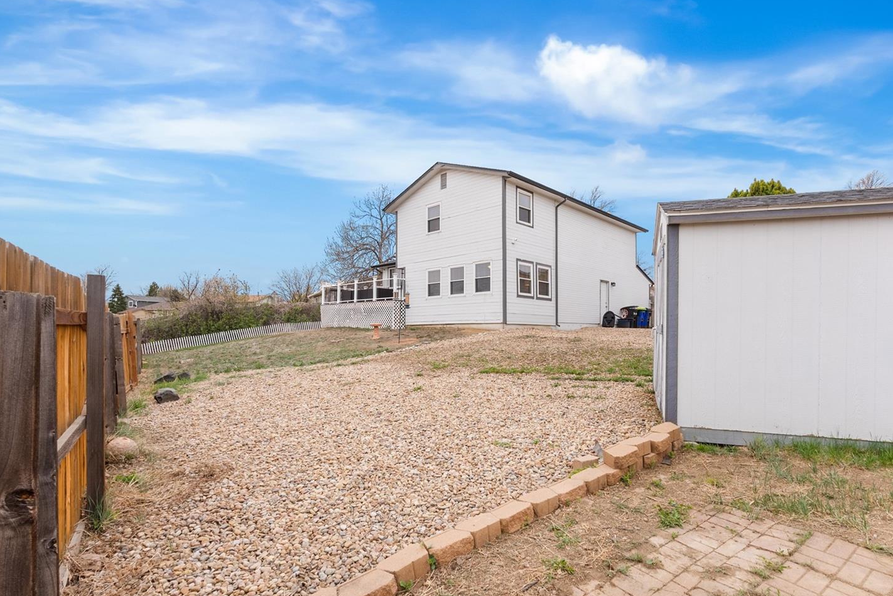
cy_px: 321
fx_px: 446
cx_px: 481
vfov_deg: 67.3
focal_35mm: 18
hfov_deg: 89.8
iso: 200
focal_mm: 16
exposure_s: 1/80
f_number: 8
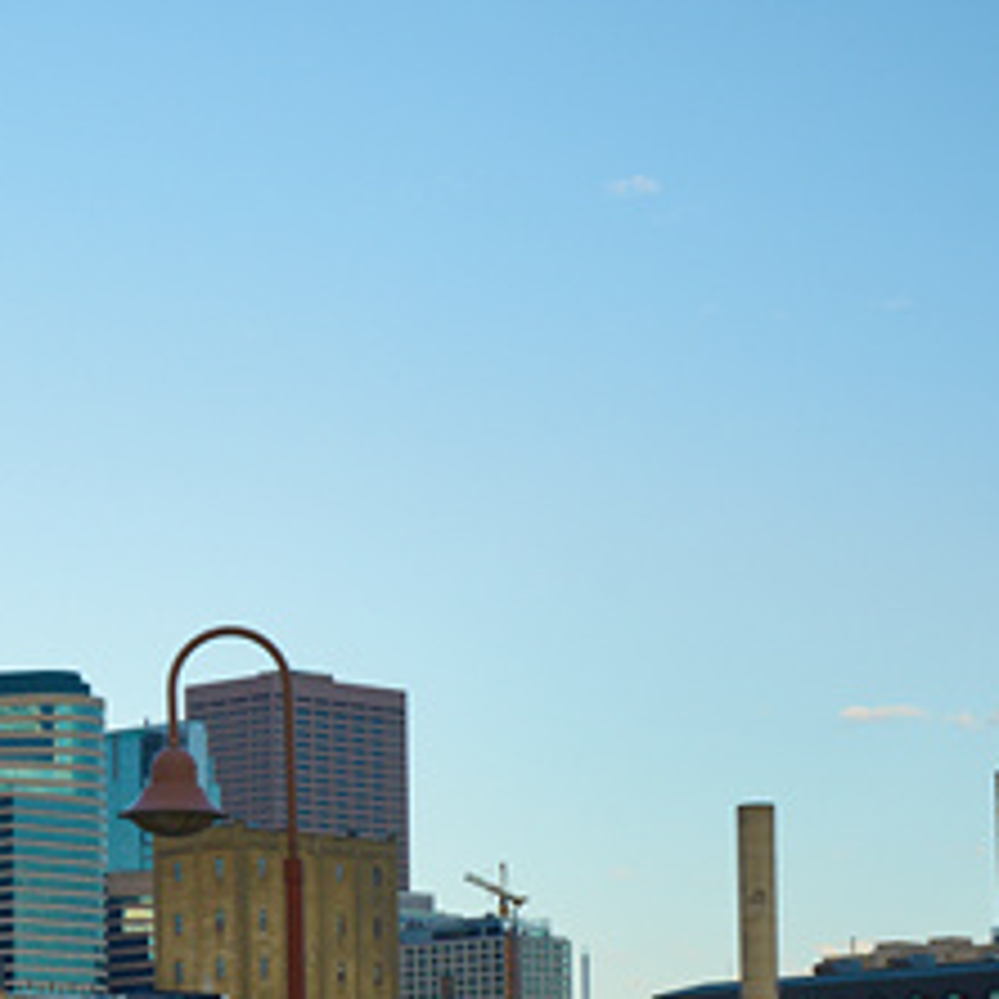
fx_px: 4375
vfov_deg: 13.0
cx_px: -400
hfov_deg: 12.5
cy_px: 722
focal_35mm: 134
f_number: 11
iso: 200
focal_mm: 50
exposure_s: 1/90
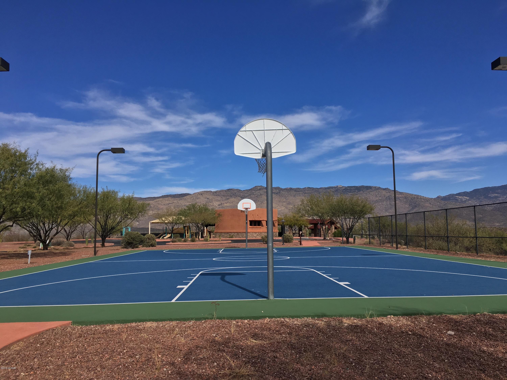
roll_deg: +0.5
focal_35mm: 29
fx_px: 425
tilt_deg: +5.8
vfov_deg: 48.2
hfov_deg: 61.7
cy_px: 190
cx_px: 254
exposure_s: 1/2079
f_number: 2.2
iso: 25
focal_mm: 4.15
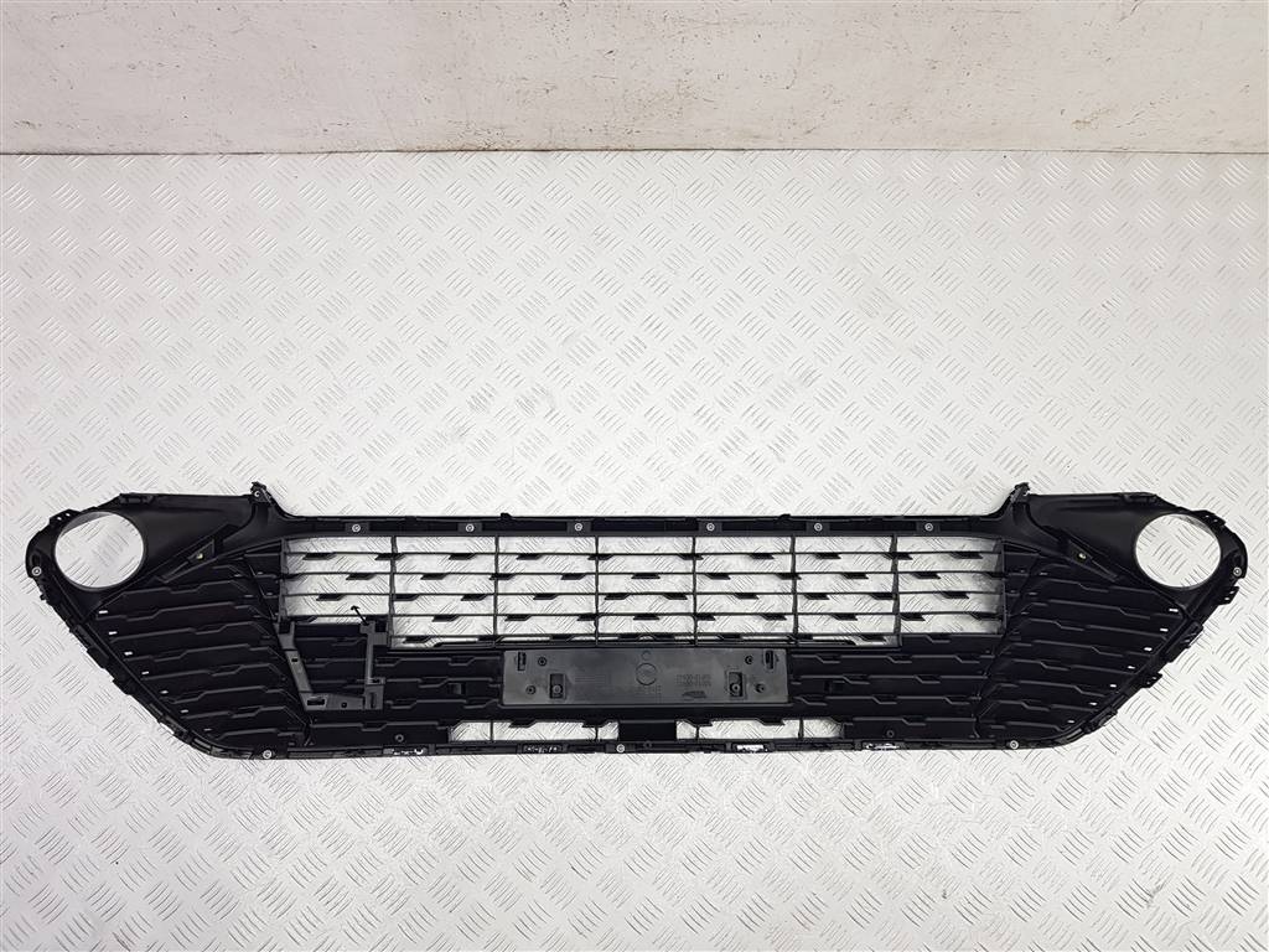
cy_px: 476
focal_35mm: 26
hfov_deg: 67.3
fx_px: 953
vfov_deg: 53.1
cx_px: 634
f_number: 1.7
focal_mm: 4.2
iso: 80
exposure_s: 1/100
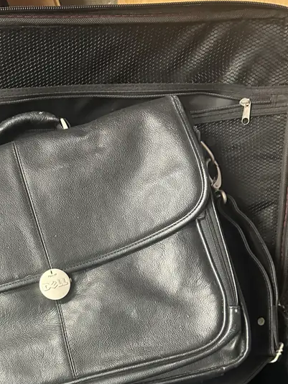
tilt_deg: -55.1
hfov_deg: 30.8
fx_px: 510
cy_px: 324
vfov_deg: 39.1
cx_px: 62
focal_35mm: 46
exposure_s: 1/33
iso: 800
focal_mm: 6.86
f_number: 1.78
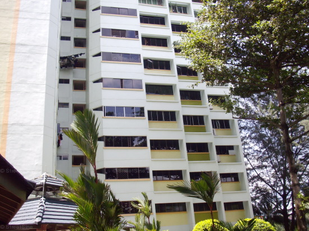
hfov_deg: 50.2
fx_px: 330
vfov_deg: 38.6
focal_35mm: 37
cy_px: 116
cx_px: 154
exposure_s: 1/125
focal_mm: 6.2
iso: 80
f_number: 5.6
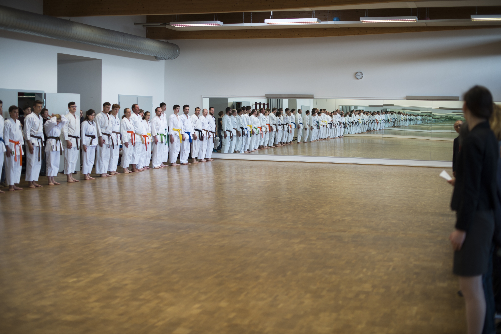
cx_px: 250
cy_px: 167
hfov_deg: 39.6
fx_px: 696
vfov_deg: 27.0
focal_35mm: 50
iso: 100
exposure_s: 1/50
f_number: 2.5
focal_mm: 50
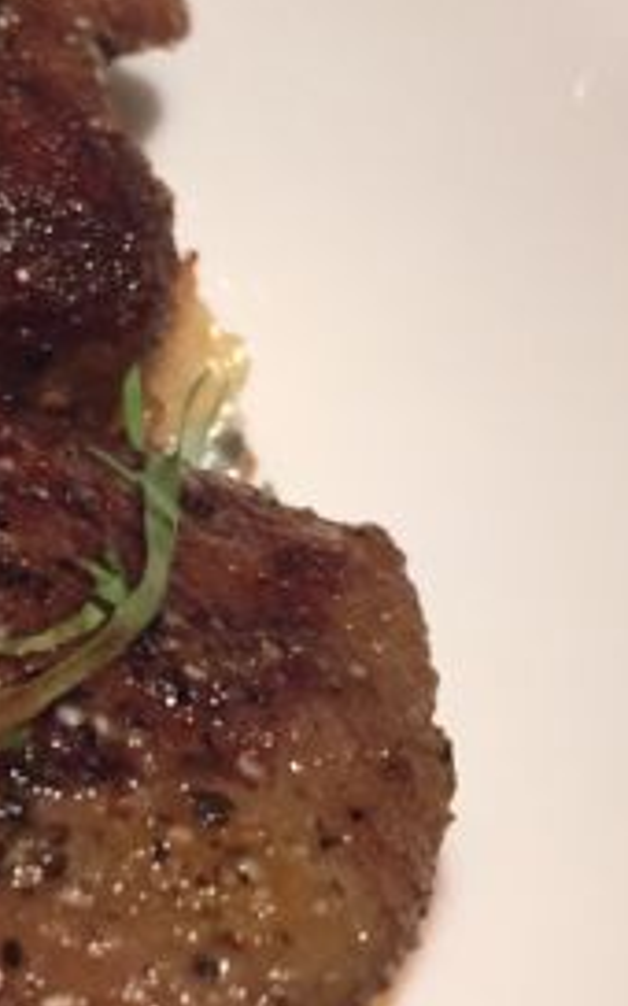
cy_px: 534
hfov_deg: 15.4
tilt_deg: -59.6
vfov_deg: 26.1
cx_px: -281
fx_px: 2163
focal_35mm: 79
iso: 125
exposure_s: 1/30
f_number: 2.2
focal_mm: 4.15
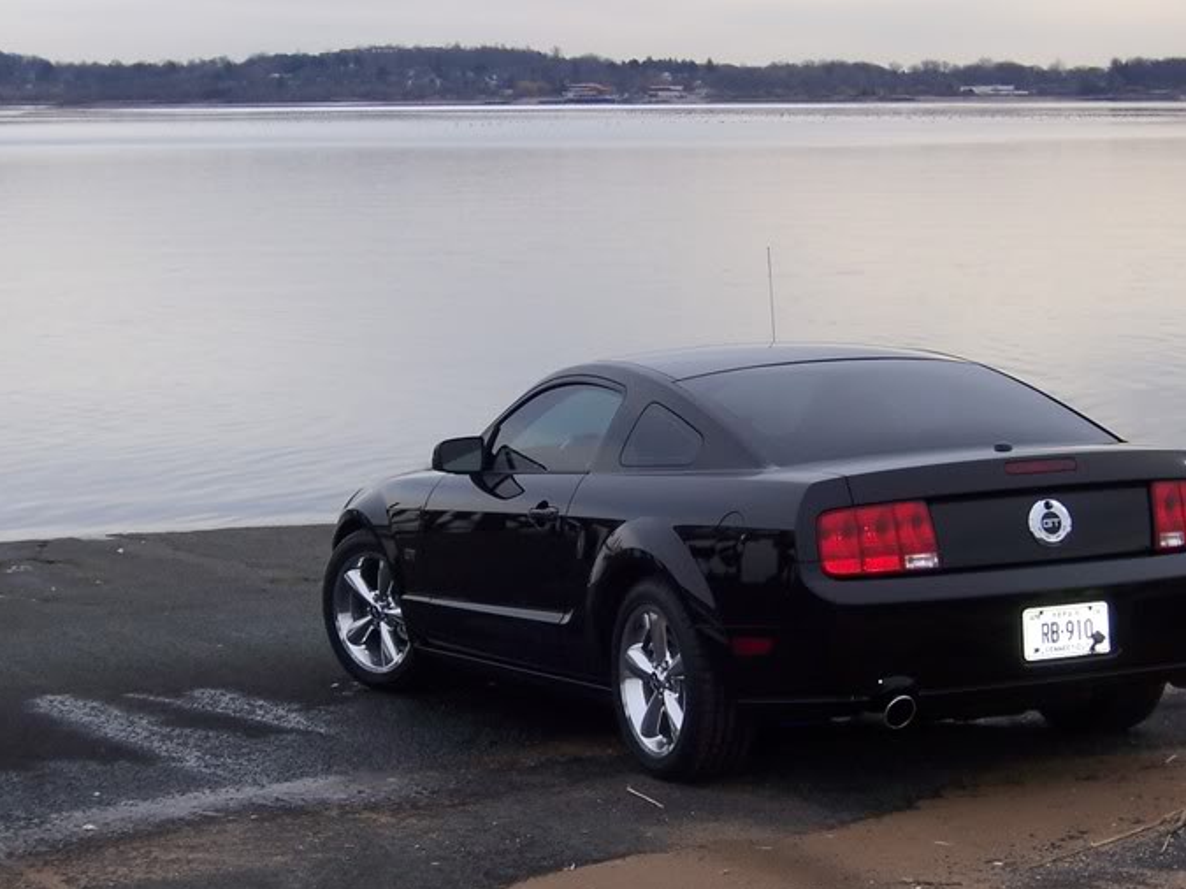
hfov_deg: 23.0
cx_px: 611
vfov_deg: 17.3
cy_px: 531
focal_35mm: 85
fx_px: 2912
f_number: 3.6
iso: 80
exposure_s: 1/500
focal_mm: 9.6
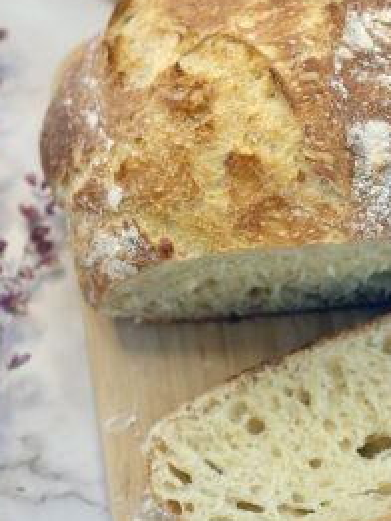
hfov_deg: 16.0
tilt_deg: -63.5
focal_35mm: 92
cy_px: 279
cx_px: 262
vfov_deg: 21.3
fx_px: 1384
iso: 80
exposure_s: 1/120
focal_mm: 6.86
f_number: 1.78
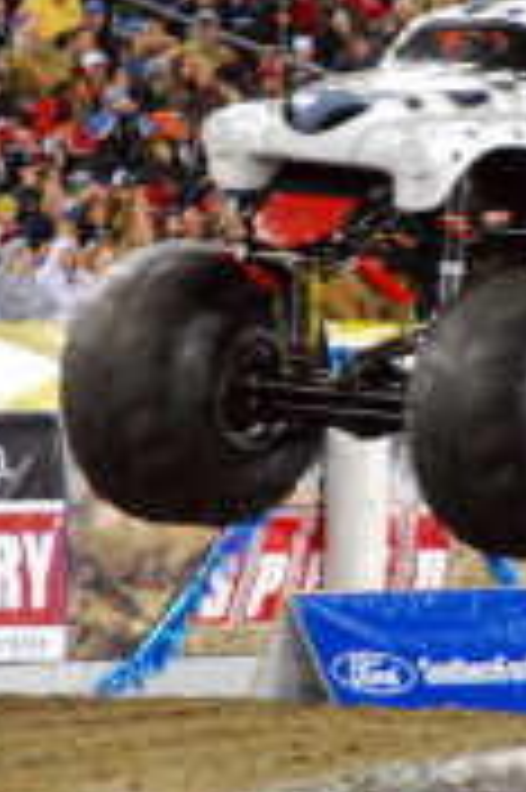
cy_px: 281
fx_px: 18774
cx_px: 517
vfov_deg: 2.4
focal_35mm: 855
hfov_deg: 1.6
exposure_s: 1/125
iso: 1600
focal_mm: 200
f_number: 6.3
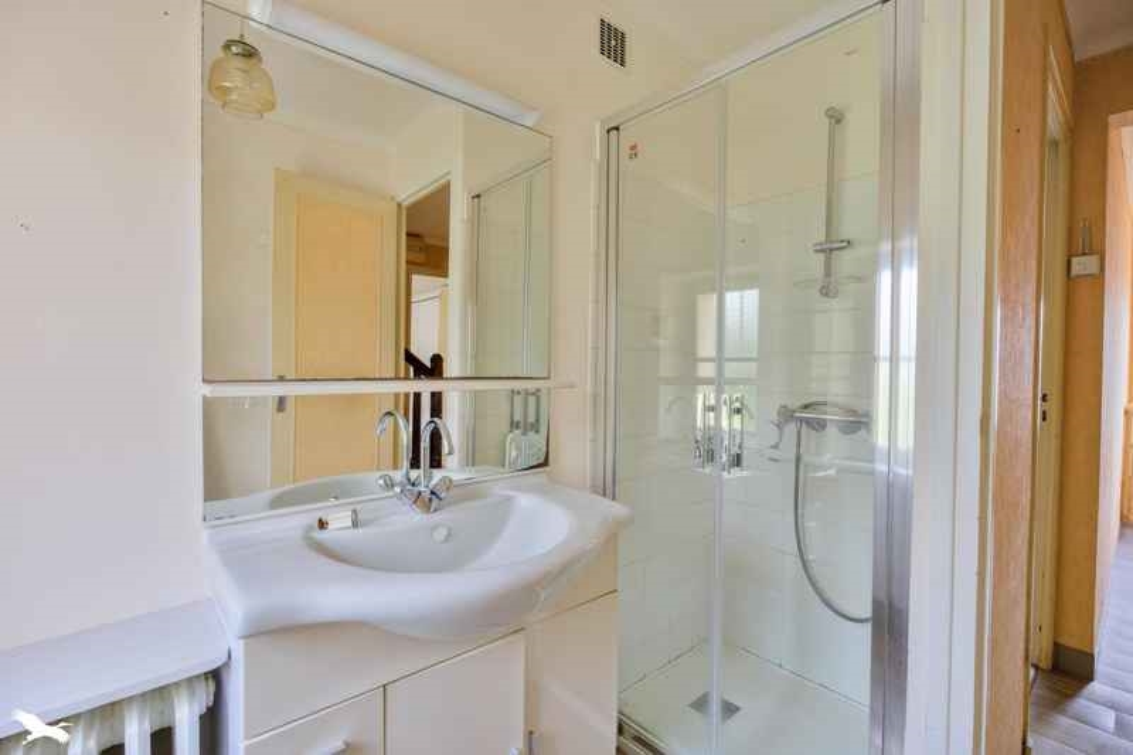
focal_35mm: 16
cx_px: 566
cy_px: 378
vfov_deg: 73.7
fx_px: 503
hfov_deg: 96.7
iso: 800
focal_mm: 16
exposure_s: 1/60
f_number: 8
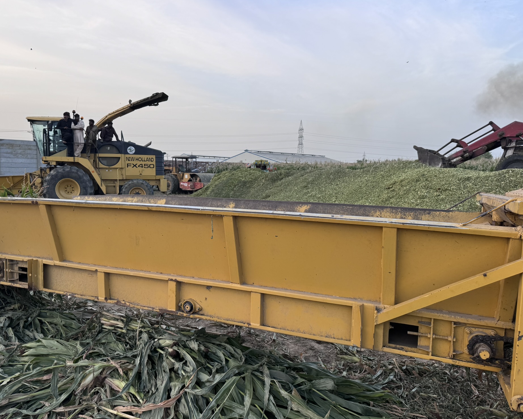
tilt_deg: -5.2
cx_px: 236
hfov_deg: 65.9
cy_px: 209
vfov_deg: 54.9
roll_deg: -0.2
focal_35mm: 26
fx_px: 402
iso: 80
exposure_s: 1/345
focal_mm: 6.76
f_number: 1.78
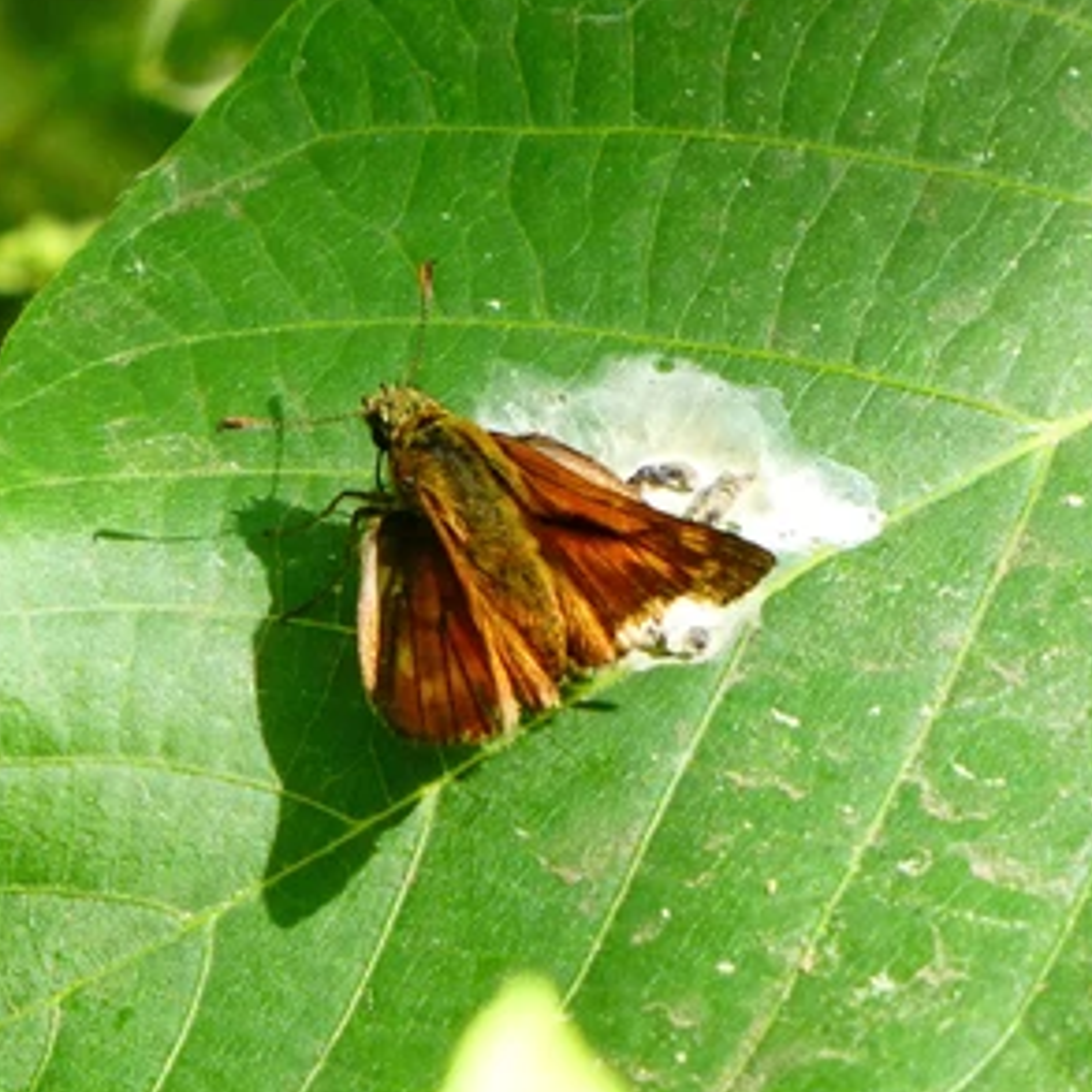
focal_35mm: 1094
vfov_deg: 1.6
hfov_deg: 1.6
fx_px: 39045
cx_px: 224
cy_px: 447
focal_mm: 101.4
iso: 400
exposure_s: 1/160
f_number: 5.6
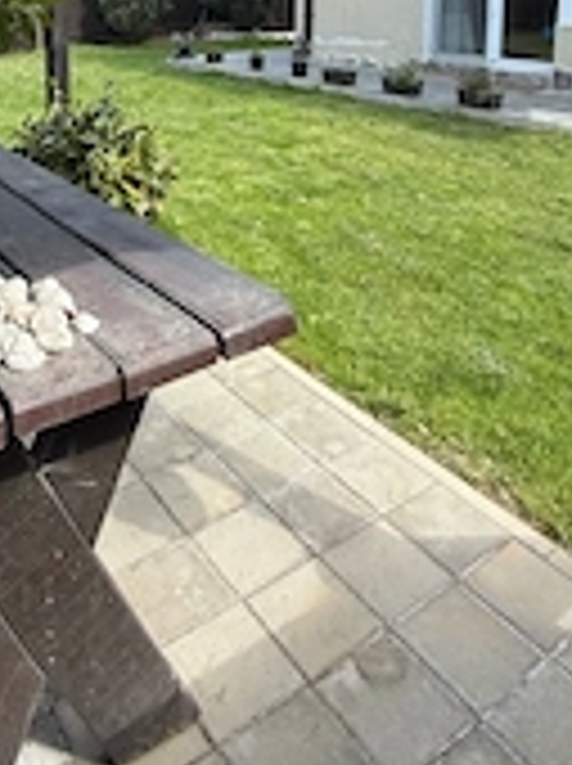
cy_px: 86
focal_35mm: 33
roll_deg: +0.9
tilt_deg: -6.7
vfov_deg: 49.7
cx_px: 176
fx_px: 729
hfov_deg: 42.1
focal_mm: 2.22
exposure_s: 1/709
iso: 64
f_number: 2.2
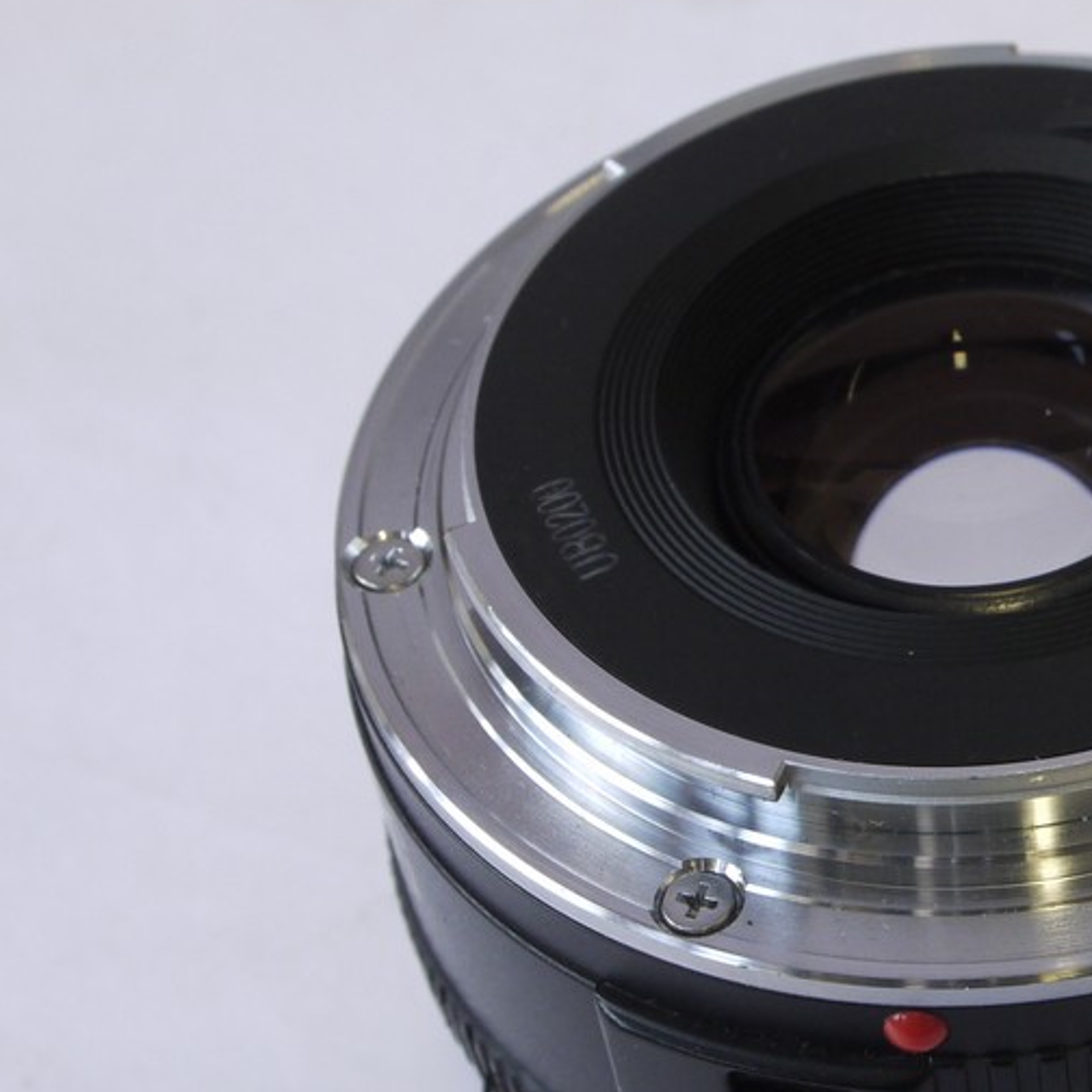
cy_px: 633
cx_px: 1194
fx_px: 3605
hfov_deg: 16.7
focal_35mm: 101
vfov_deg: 17.2
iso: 400
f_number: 9
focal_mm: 24
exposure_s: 1/20
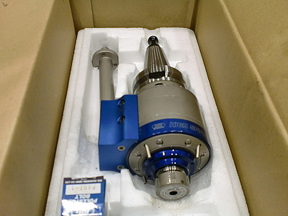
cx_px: 144
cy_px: 108
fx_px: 291
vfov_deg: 40.7
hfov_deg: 52.6
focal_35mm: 35
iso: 250
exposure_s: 1/60
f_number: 3.1
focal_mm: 6.3
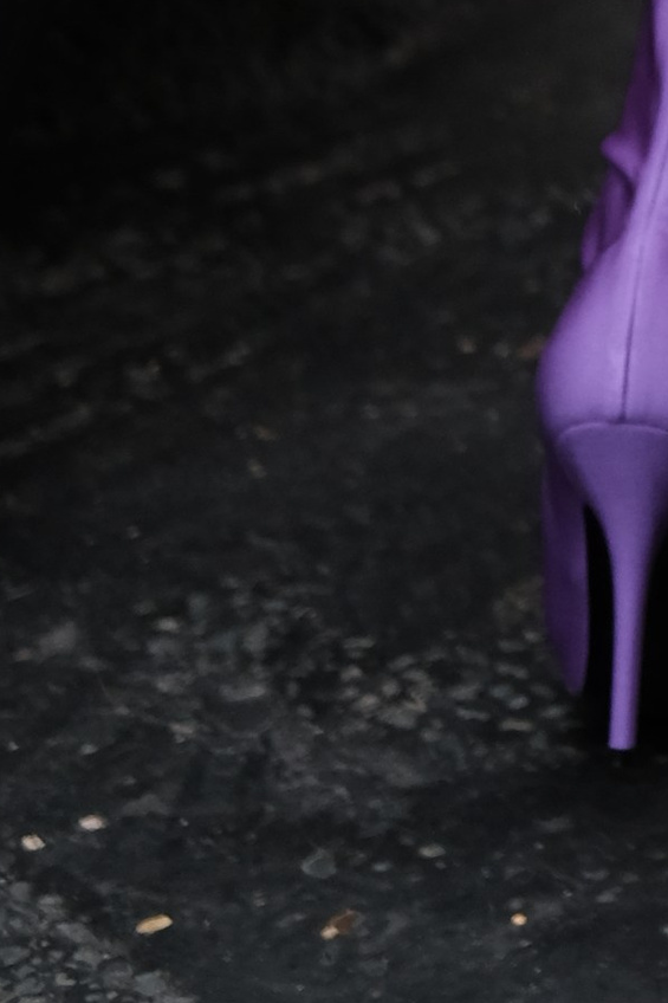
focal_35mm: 240
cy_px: -546
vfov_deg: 8.4
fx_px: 6682
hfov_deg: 5.6
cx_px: 1409
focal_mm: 35
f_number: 2
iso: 500
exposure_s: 1/4000
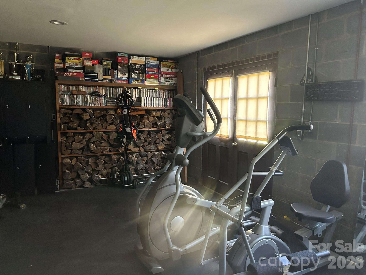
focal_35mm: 26
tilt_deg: -6.2
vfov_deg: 53.1
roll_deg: -0.4
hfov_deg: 67.3
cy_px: 138
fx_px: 275
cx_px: 183
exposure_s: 1/39
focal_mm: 5.7
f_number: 1.5
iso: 640
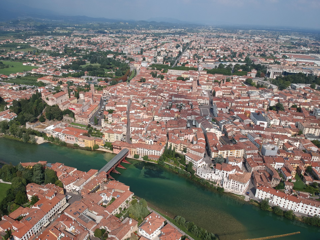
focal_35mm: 25
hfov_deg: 69.4
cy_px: 120
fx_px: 231
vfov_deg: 54.9
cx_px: 160
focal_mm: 4.49
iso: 101
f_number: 2.6
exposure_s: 1/1600
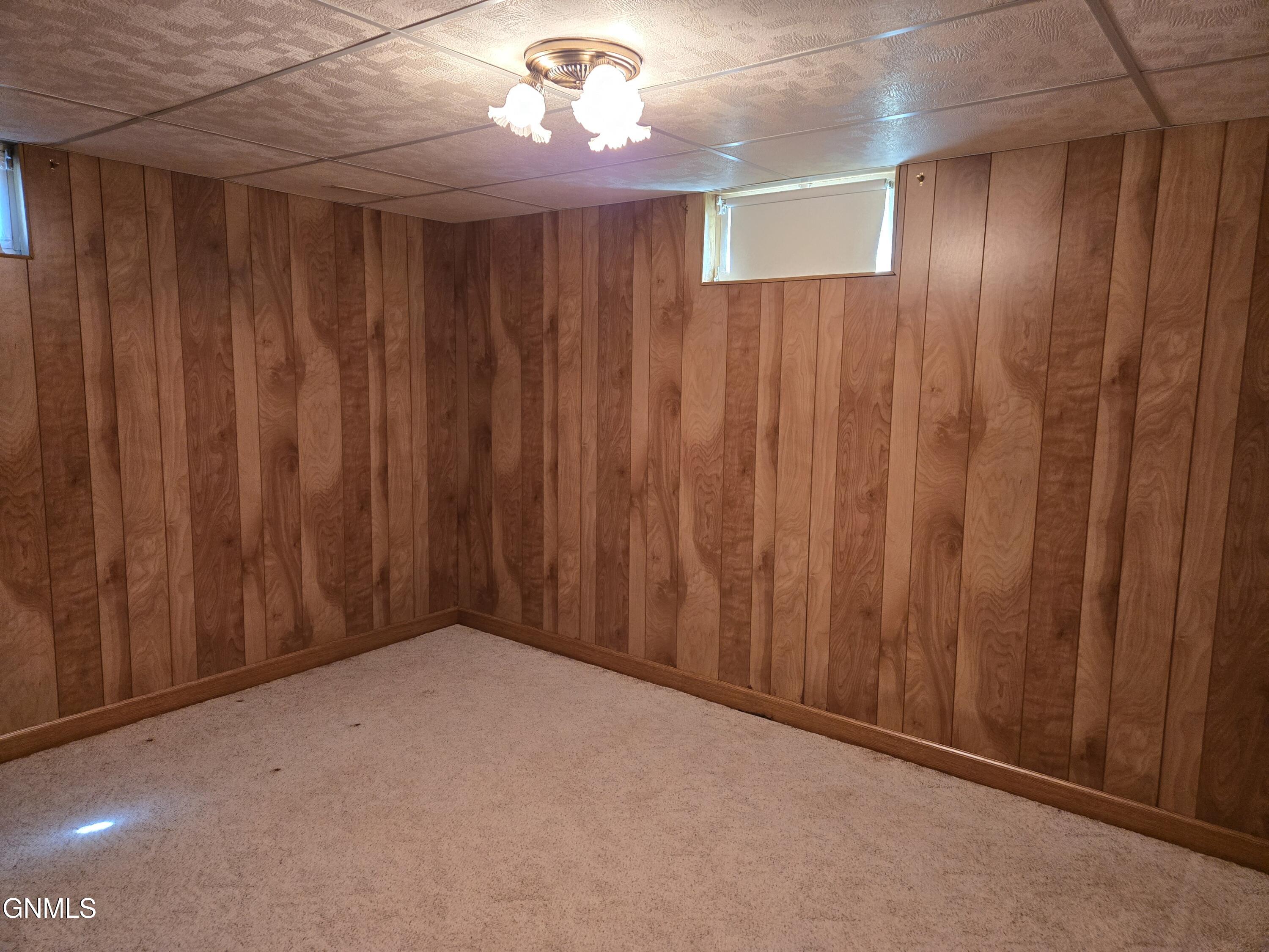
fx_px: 843
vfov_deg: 58.9
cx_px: 634
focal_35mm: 23
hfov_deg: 73.9
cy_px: 476
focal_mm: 5.4
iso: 500
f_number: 1.8
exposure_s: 1/120
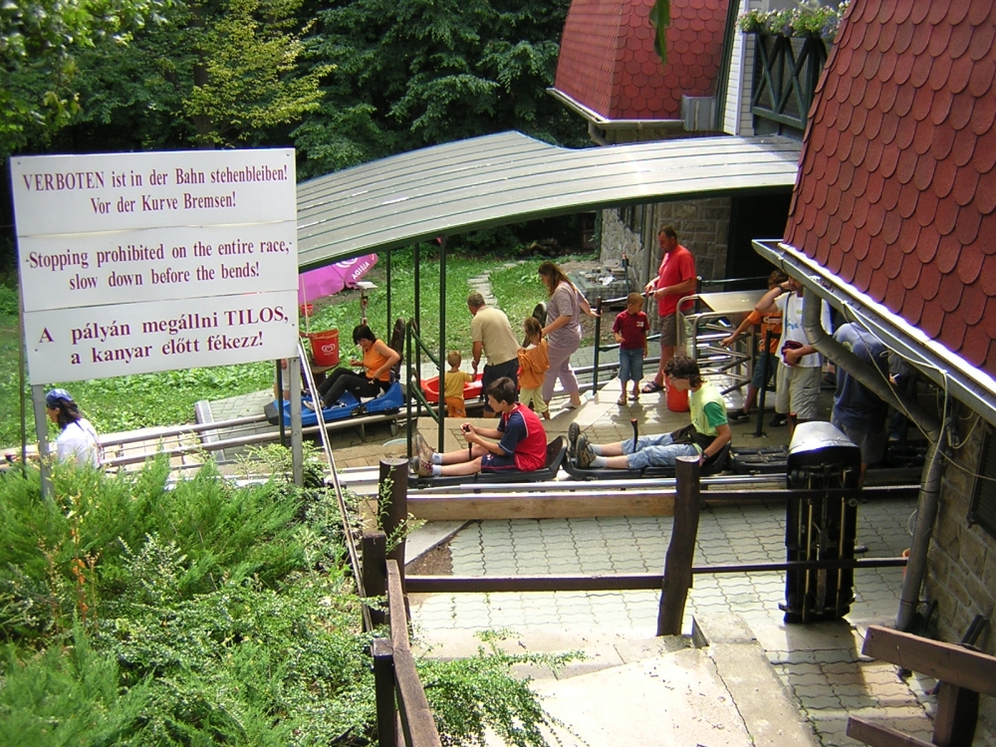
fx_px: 1036
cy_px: 374
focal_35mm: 36
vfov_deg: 39.7
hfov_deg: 51.4
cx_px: 498
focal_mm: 4.7
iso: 100
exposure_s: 1/245
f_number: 2.6
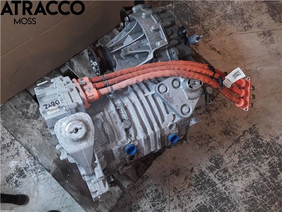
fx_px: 228
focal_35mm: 28
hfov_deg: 63.4
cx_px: 141
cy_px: 106
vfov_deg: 49.7
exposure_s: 1/50
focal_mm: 2.91
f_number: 1.9
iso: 50
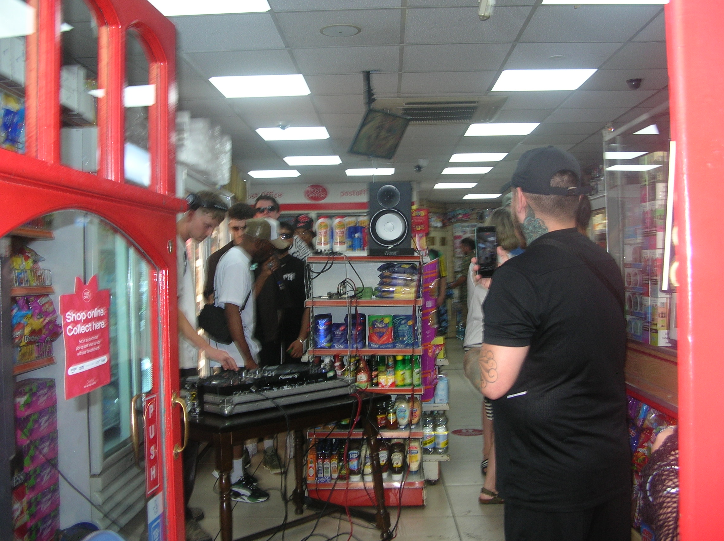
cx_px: 362
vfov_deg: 39.6
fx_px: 752
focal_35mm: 36
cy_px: 270
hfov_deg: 51.4
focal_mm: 6
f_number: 2.7
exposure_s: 1/30
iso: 50
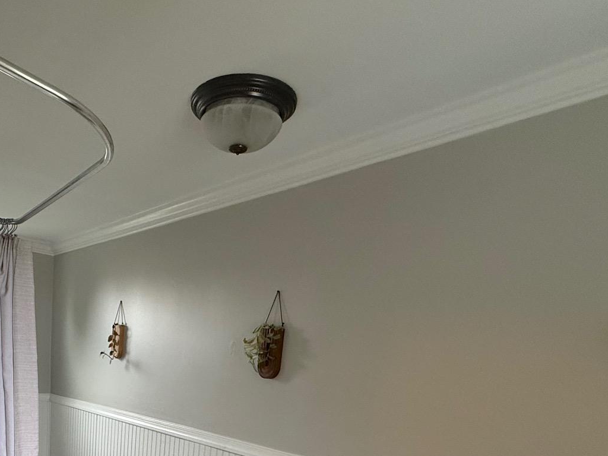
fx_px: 492
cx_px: 164
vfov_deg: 43.4
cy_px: 445
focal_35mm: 28
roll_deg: -4.3
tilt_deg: -10.8
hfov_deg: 60.5
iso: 250
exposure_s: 1/120
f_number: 2.2
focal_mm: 2.22
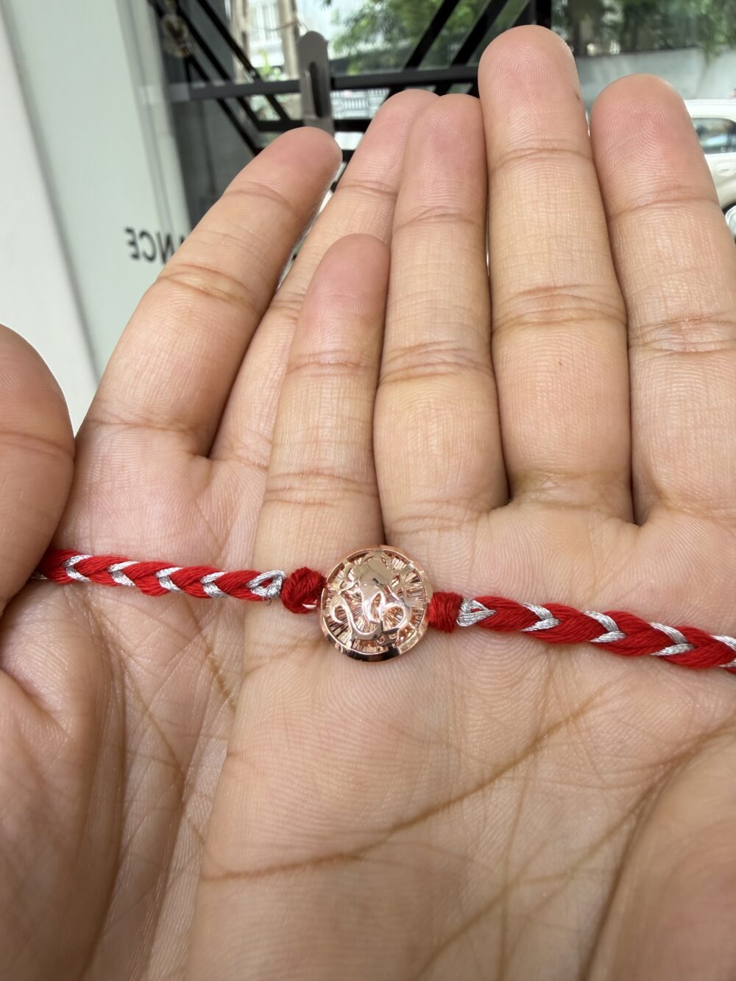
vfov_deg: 71.6
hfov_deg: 56.8
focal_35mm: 24
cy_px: 490
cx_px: 368
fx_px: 680
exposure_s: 1/100
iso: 160
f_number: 2.2
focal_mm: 2.22
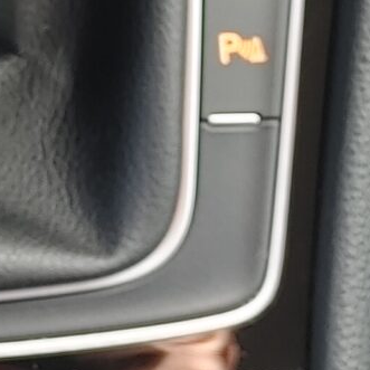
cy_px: 88
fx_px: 2153
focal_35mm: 178
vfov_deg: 9.8
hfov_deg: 9.6
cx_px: -141
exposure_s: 1/100
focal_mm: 4.81
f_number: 1.8
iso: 100
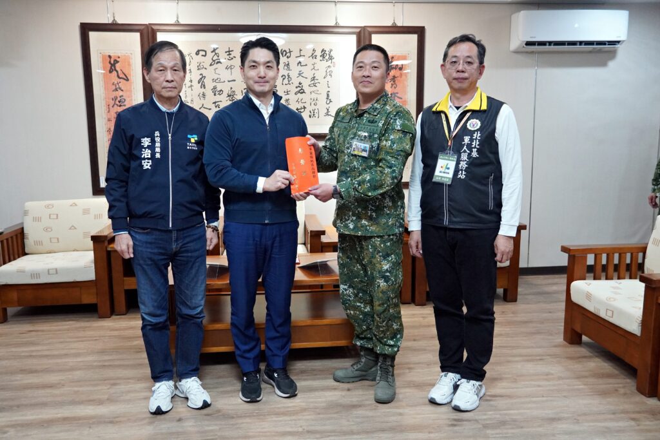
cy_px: 220
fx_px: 550
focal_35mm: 30
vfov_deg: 43.6
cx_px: 330
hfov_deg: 61.9
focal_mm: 20
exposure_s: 1/160
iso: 2500
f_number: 4
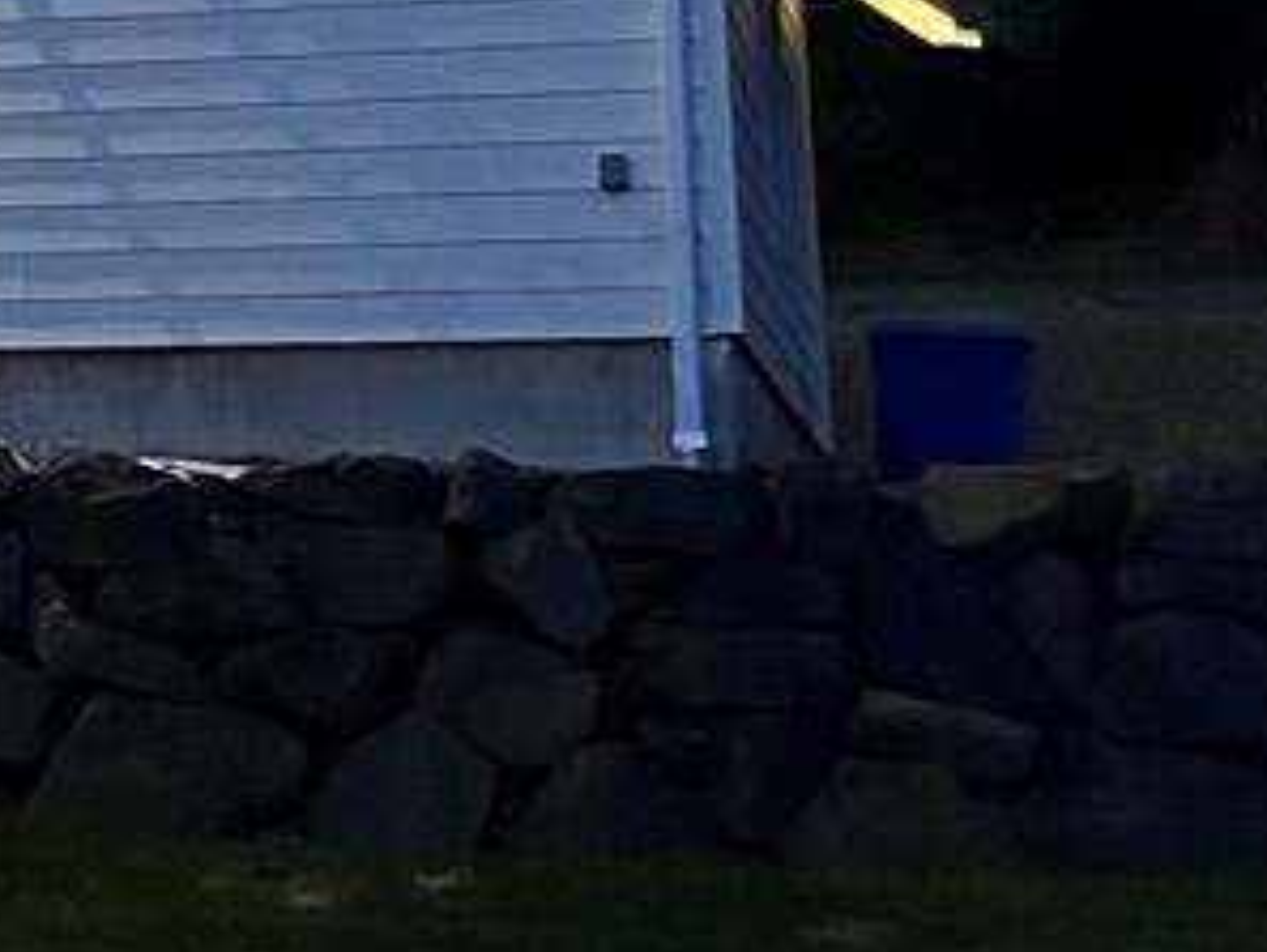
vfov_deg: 10.5
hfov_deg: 11.1
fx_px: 5126
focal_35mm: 140
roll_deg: -1.0
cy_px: -90
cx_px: -2082
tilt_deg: +8.1
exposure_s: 1/30
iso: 500
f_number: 1.5
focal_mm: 5.7
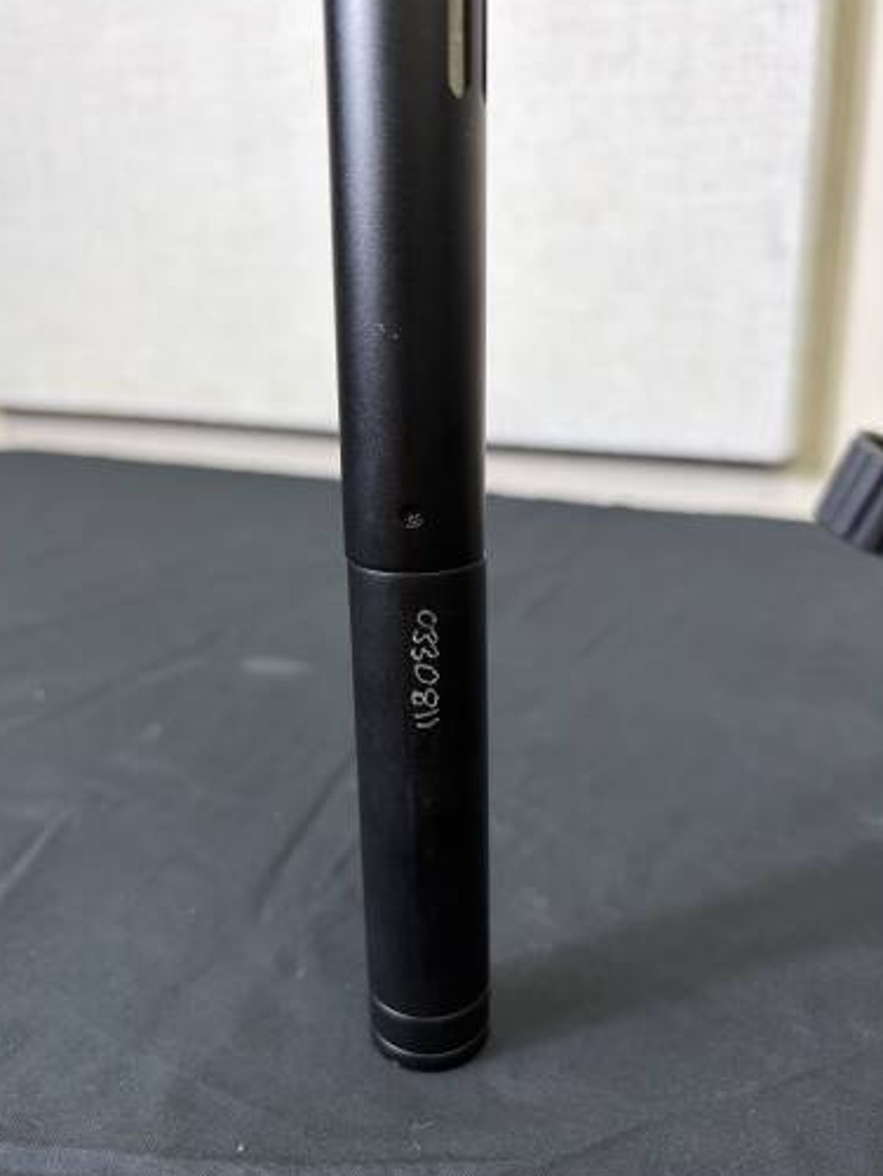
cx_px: 427
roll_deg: +2.0
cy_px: 577
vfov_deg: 65.3
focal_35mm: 27
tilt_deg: -18.1
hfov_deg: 51.4
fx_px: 918
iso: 100
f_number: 1.6
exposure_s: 1/120
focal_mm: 5.96
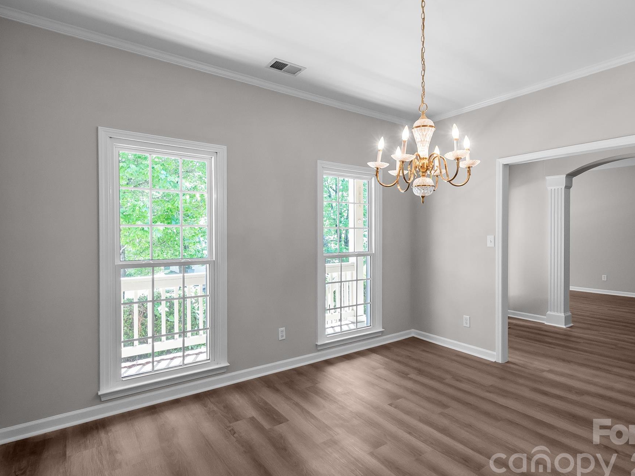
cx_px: 335
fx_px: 312
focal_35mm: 17
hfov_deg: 90.9
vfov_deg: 74.7
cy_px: 241
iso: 400
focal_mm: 10
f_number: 8
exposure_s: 1/15
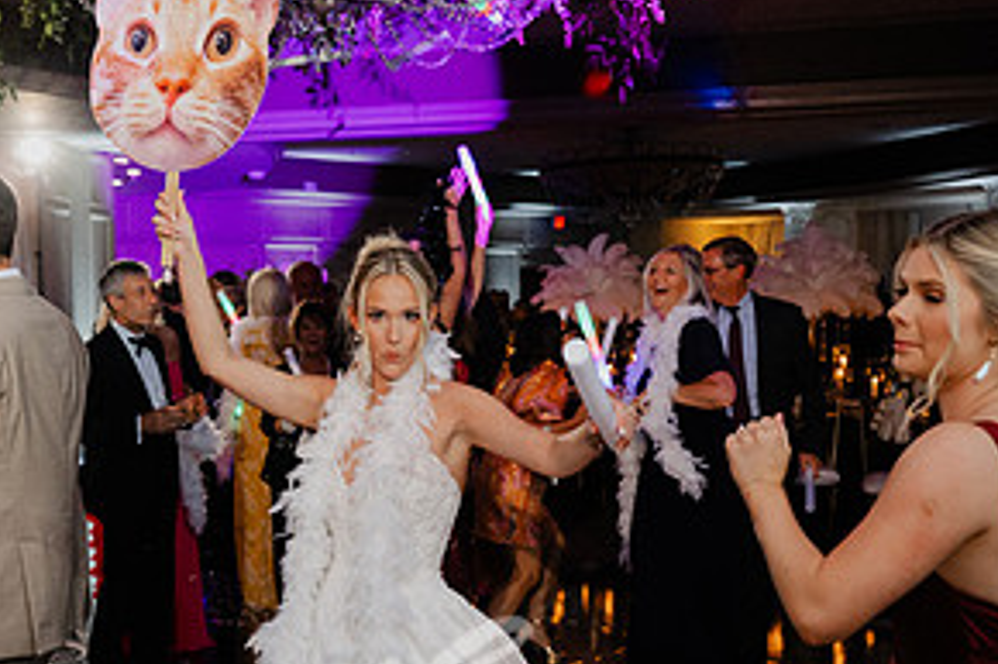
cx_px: 334
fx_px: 1330
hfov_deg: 40.6
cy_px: 421
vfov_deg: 27.9
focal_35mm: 48
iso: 2000
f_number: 2.8
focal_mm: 24
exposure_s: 1/125
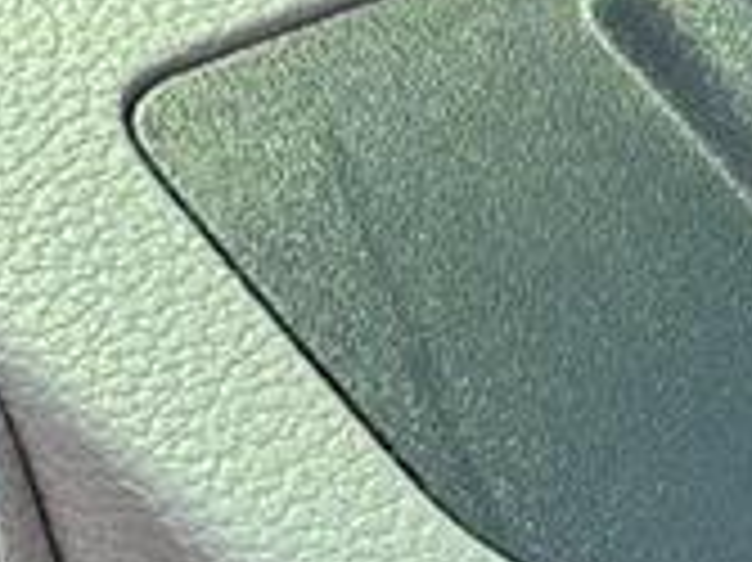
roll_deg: +5.0
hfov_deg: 6.6
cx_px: 1270
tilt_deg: -31.4
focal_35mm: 295
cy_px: 522
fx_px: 6404
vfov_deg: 5.0
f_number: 1.78
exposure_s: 1/469
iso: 64
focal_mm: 6.76
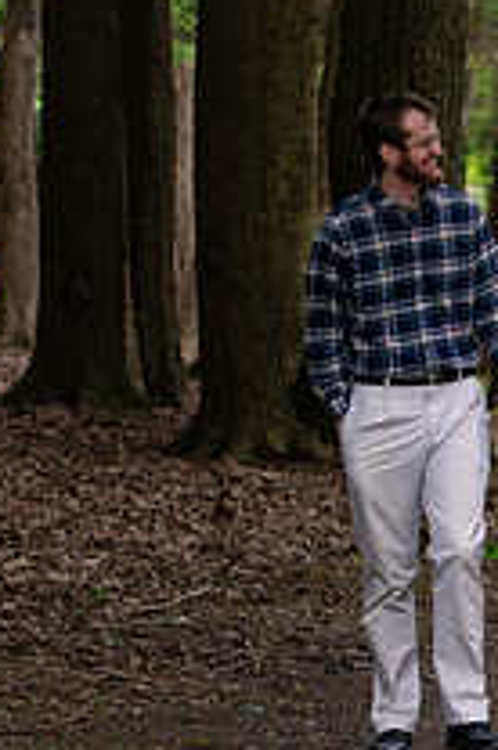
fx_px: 5496
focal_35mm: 264
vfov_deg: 7.8
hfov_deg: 5.1
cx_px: 821
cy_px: 296
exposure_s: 1/250
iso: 800
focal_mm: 85
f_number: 3.2
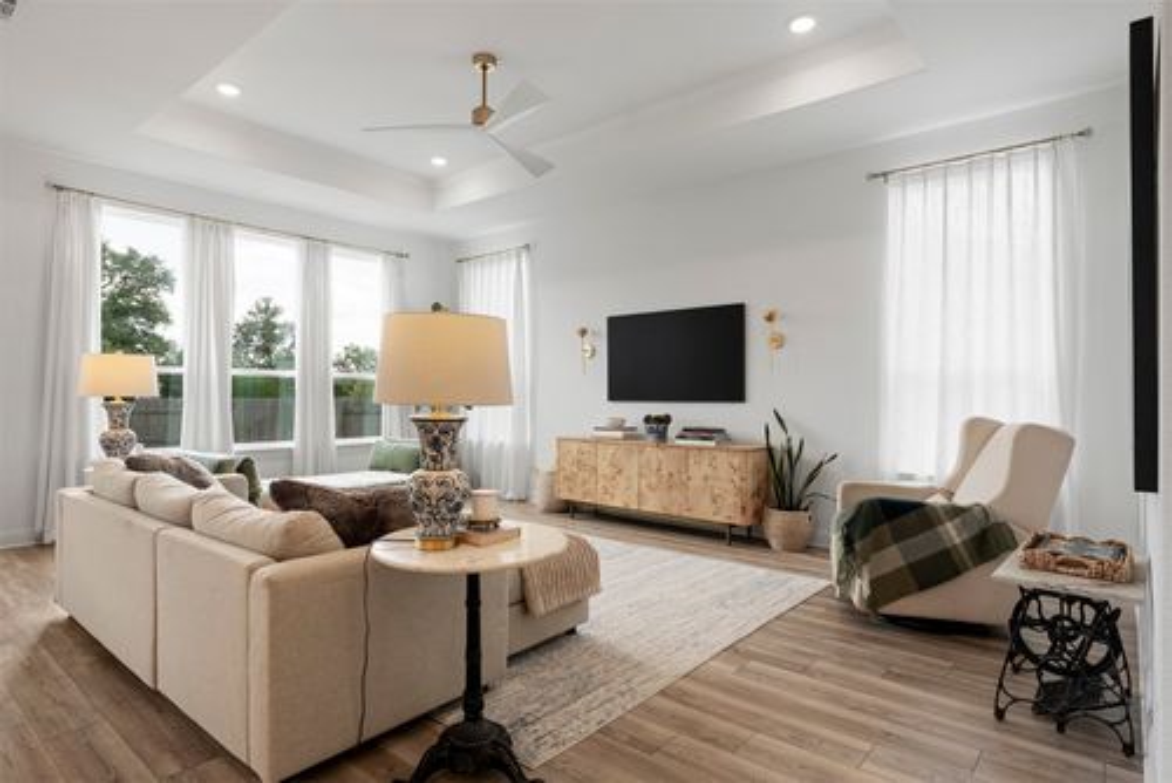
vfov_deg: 62.0
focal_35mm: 20
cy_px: 392
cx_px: 586
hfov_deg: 83.9
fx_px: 651
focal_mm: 20
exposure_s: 1/80
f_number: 8
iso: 2000
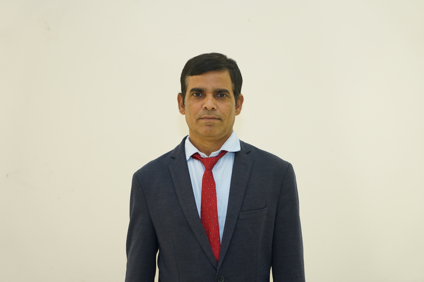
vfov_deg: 22.3
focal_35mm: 61
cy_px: 141
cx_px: 212
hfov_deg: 32.9
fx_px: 718
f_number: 4
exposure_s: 1/100
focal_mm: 61
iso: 2000
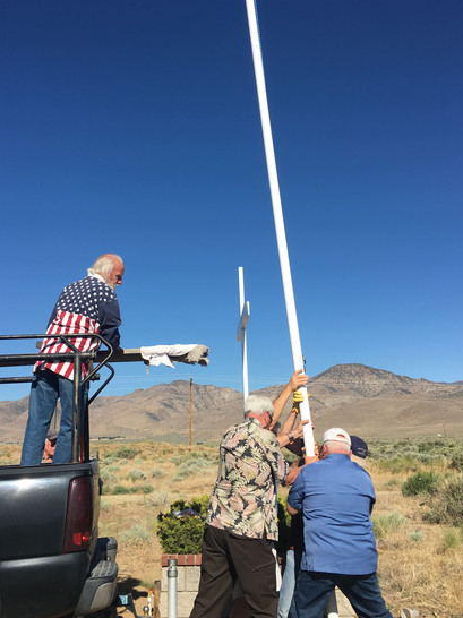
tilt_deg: +14.1
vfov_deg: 53.9
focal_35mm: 34
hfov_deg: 41.7
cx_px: 216
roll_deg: +1.2
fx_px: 607
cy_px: 274
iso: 25
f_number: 2.2
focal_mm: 4.15
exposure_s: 1/1923
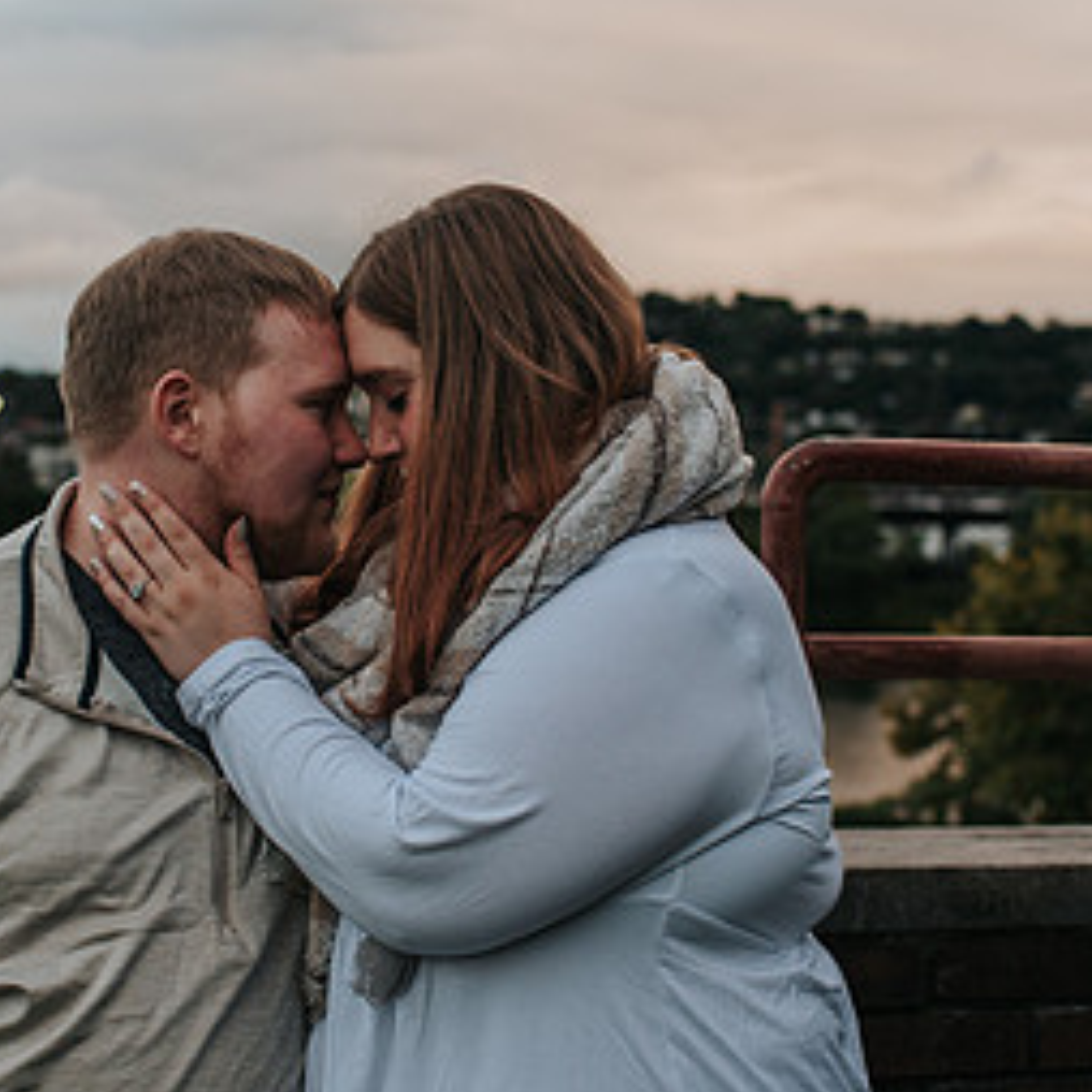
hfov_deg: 23.9
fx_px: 2570
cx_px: 387
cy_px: 514
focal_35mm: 72
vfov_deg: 24.0
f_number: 3.2
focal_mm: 35
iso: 450
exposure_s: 1/640
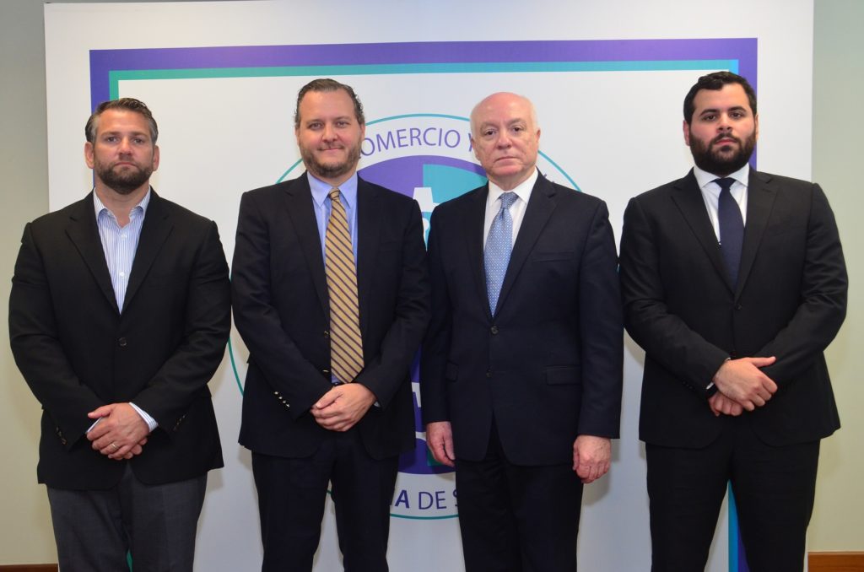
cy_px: 286
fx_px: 862
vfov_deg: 36.7
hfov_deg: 53.2
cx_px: 432
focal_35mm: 36
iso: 1250
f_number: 8
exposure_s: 1/50
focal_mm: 24
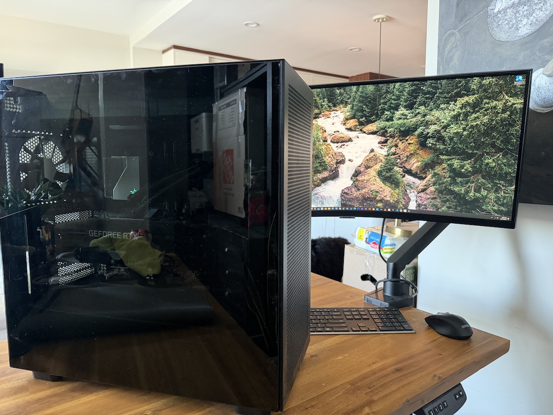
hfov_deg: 71.6
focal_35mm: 24
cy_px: 208
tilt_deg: -6.3
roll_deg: -0.1
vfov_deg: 56.8
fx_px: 383
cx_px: 276
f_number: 1.78
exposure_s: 1/57
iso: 800
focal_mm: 6.76
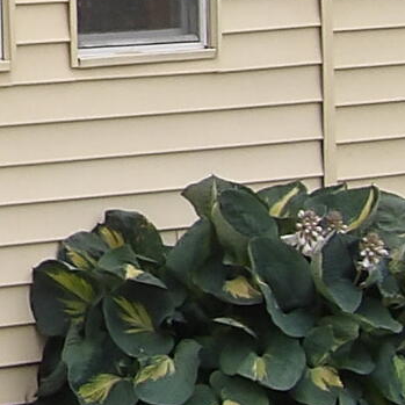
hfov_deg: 4.3
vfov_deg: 4.3
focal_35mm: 403
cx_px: -451
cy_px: -234
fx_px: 5334
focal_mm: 9.5
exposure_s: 1/284
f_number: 3.9
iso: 100
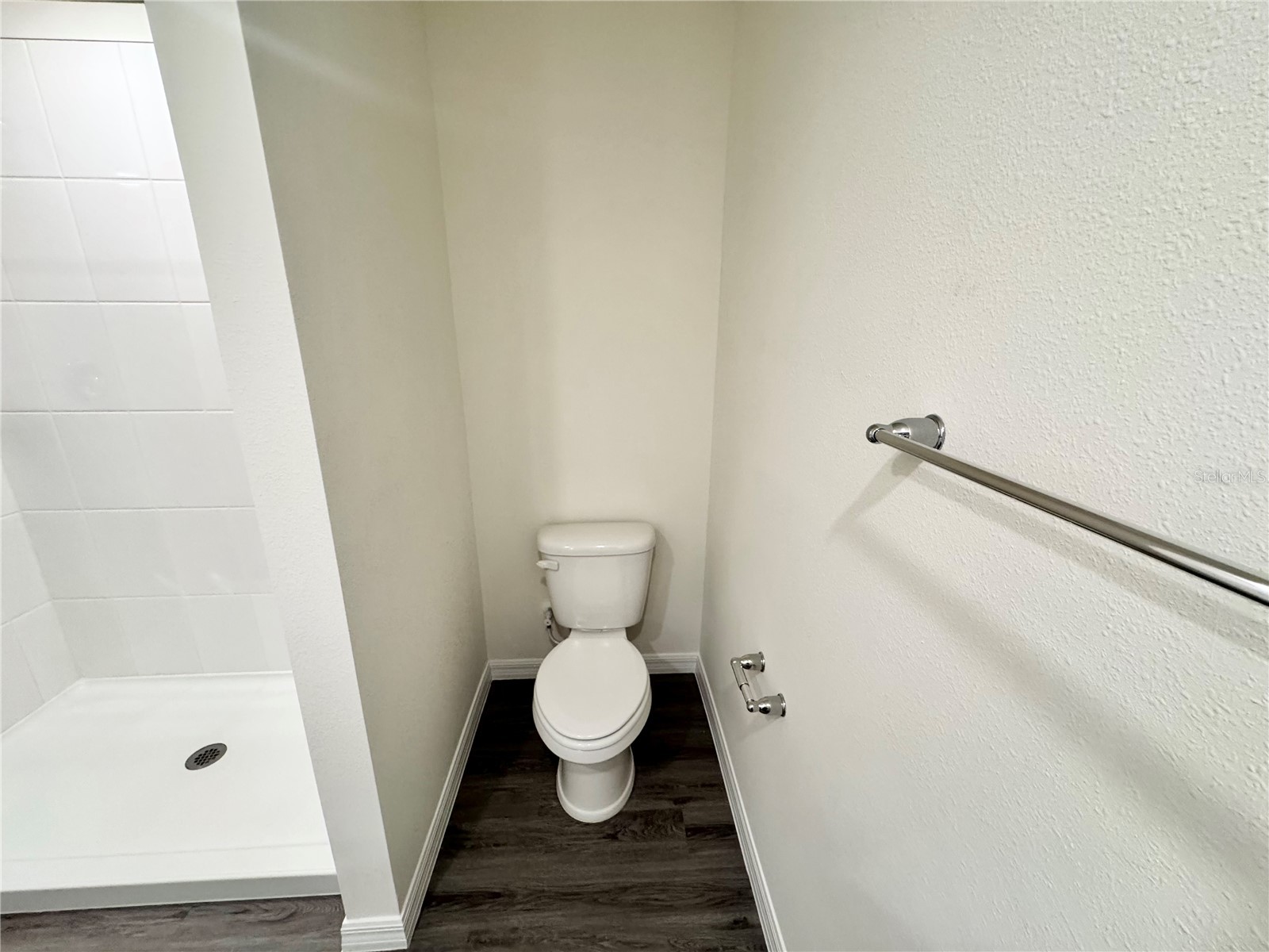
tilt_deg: -16.8
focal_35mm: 14
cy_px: 476
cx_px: 634
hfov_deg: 102.1
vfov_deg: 85.7
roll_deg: +0.2
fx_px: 513
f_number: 2.2
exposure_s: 1/120
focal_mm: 2.22
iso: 320
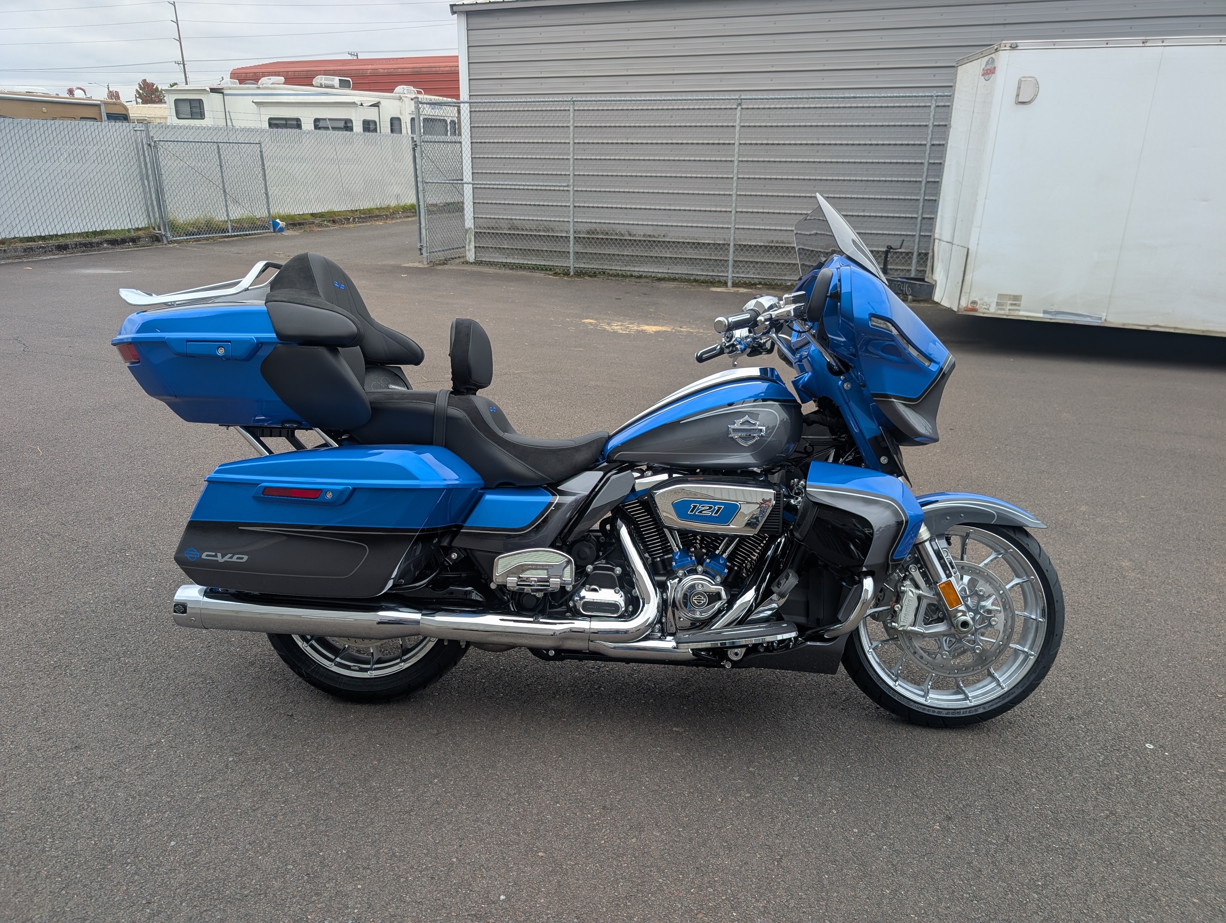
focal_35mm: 24
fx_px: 851
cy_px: 462
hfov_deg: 71.5
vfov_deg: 56.9
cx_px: 613
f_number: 1.68
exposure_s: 1/310
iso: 19
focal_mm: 6.9
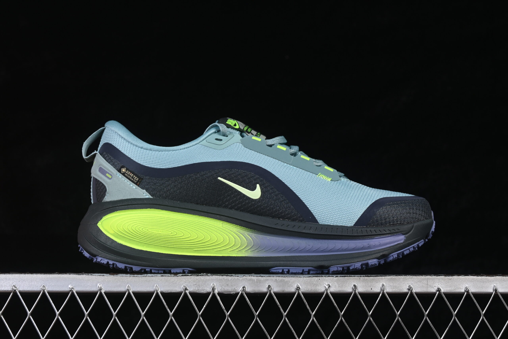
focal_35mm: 75
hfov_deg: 27.0
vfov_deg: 18.2
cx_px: 254
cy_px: 170
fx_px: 1058
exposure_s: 1/80
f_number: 8
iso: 160
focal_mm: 50
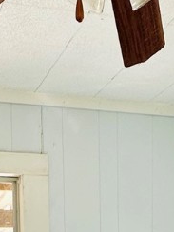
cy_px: 403
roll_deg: +1.3
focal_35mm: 88
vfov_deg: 18.2
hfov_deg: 16.8
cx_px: 77
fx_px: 590
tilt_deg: -10.0
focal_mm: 2.22
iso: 40
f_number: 2.2
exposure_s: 1/175
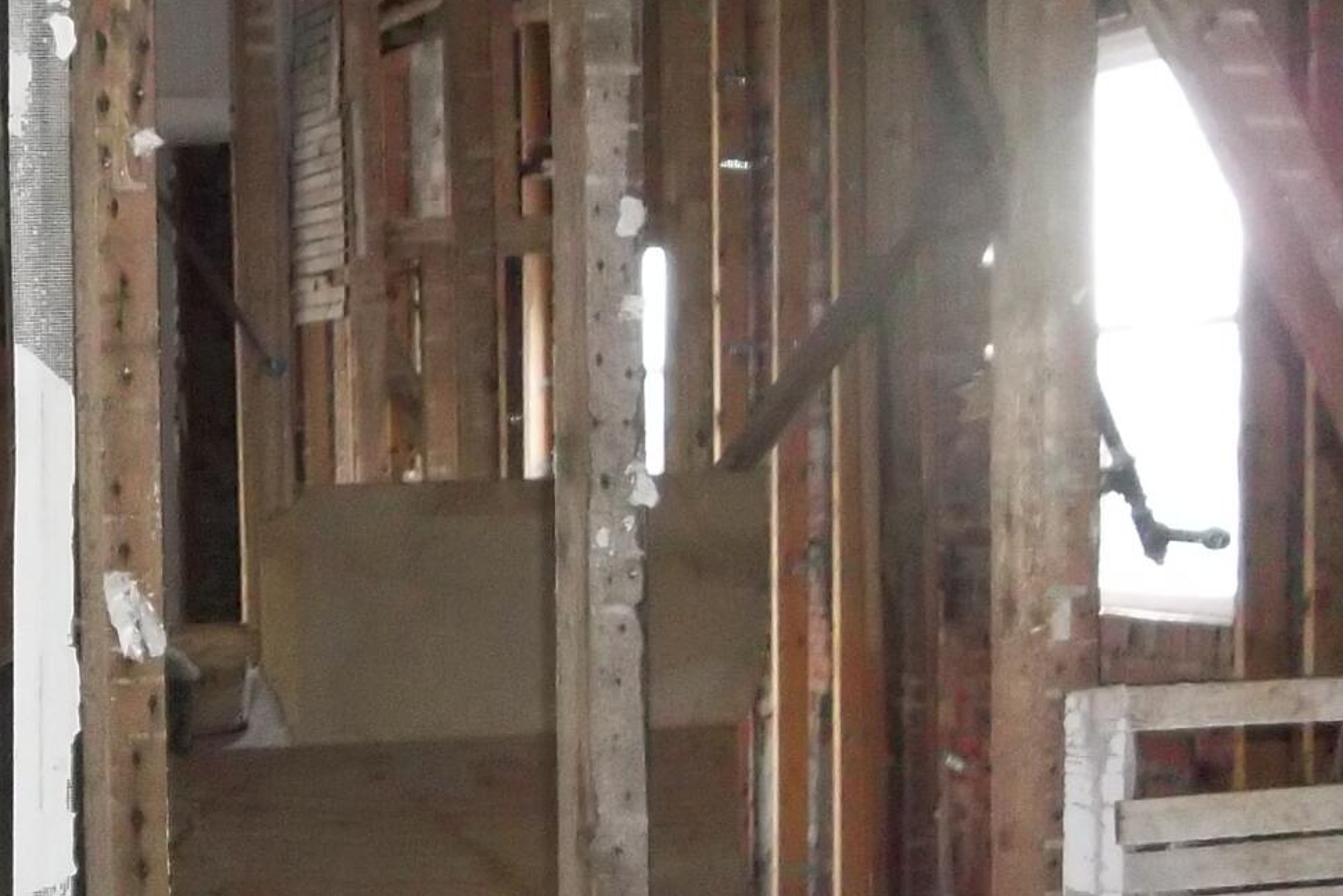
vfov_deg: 15.6
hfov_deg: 22.8
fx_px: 3246
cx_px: 128
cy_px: 718
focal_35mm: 87
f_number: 3.5
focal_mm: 4.9
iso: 320
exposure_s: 1/30
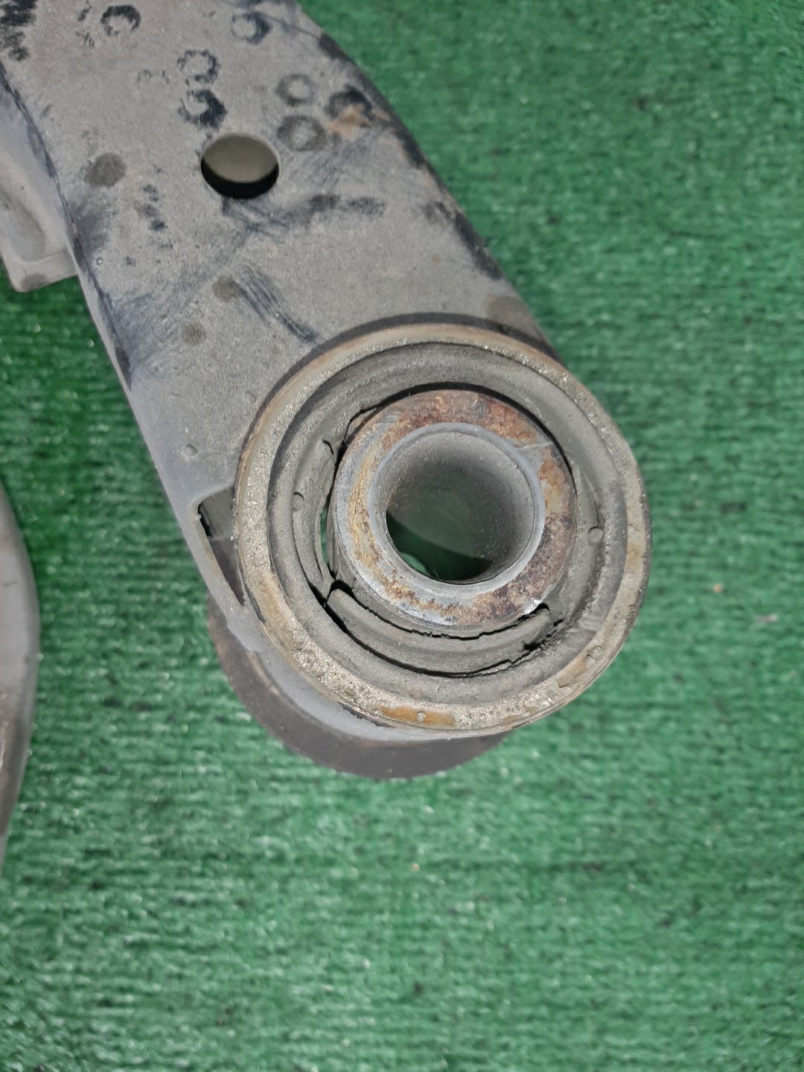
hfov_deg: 53.1
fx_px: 805
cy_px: 536
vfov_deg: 67.3
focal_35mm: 26
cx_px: 402
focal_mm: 3.93
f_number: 1.7
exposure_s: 1/50
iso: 115
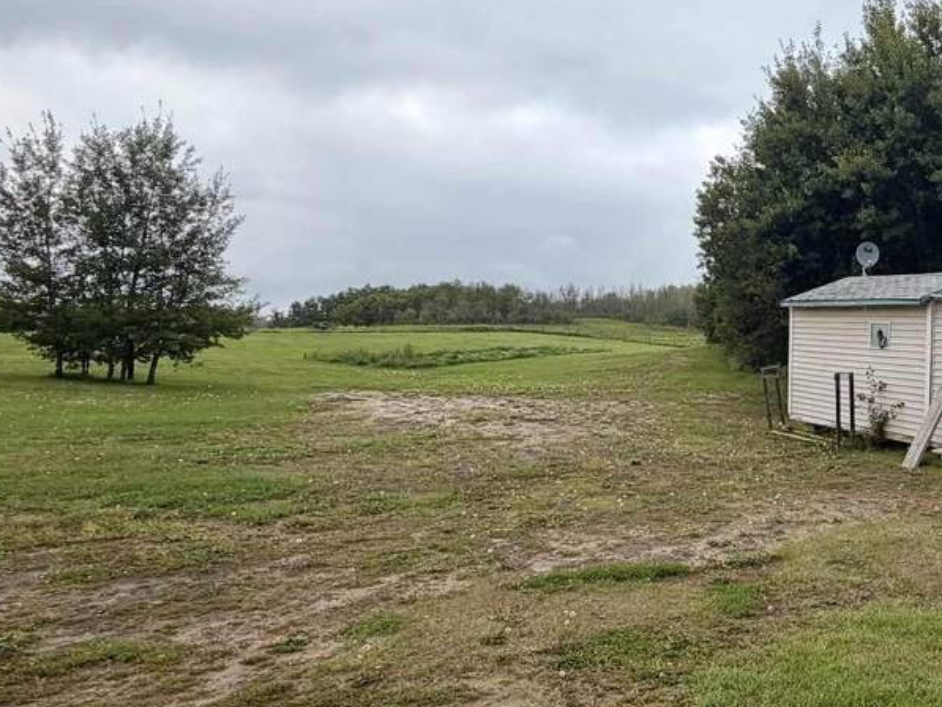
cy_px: 298
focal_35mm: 30
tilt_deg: +3.6
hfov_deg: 50.1
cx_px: 915
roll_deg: -0.5
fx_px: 817
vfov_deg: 46.7
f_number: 2.2
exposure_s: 1/672
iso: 40
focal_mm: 2.22
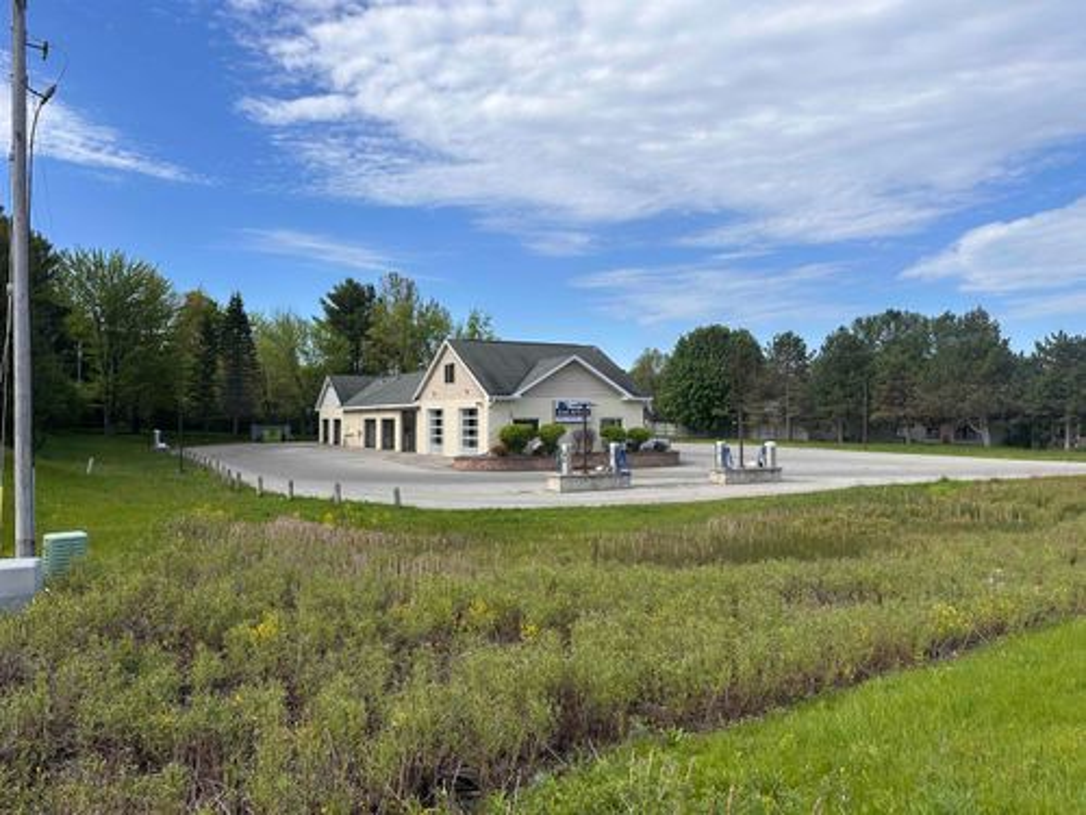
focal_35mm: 24
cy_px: 408
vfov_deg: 56.8
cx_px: 543
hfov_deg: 71.6
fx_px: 753
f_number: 1.78
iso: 80
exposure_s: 1/4348
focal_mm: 6.86
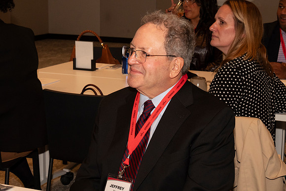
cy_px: 96
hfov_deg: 27.0
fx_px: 596
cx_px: 143
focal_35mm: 75
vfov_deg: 18.2
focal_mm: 50
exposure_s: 1/80
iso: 2000
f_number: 11
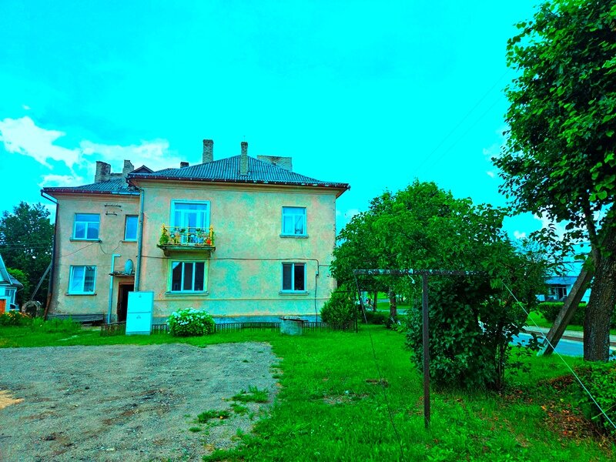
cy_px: 231
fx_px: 409
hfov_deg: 73.9
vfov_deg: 58.9
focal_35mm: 23
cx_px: 308
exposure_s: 1/380
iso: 25
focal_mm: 5.4
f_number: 1.8
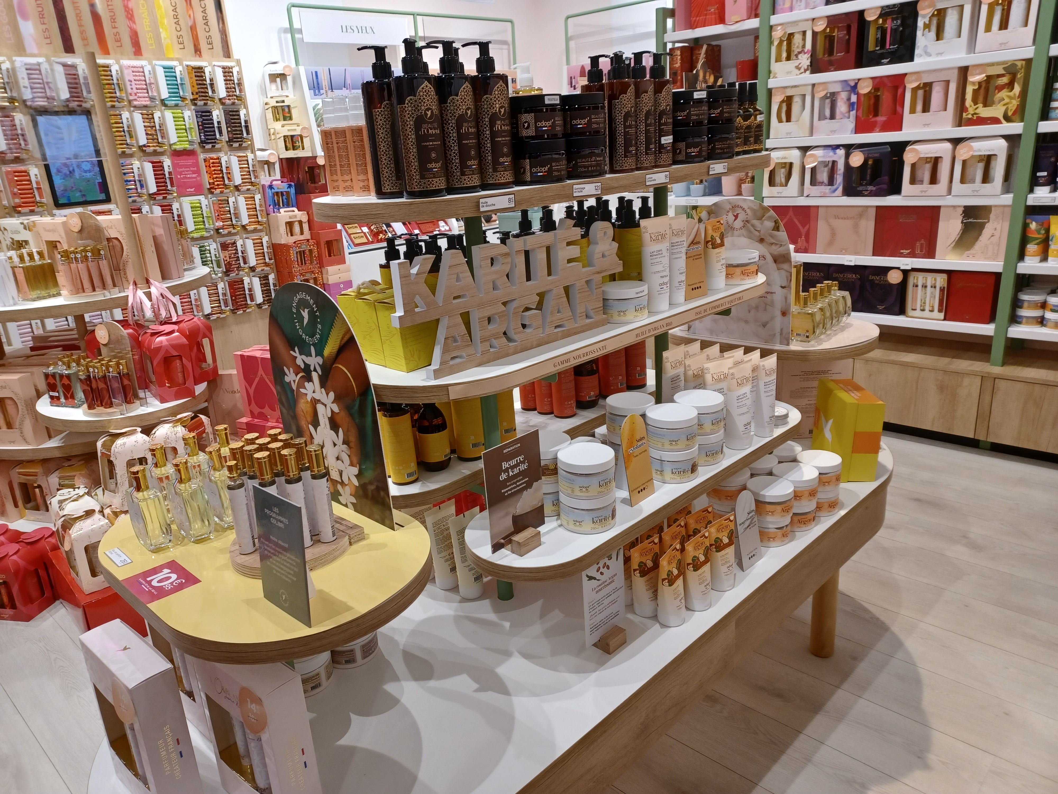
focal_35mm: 25
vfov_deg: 54.9
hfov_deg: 69.4
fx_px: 764
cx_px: 529
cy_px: 397
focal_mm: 4.6
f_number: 1.8
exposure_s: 1/50
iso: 80
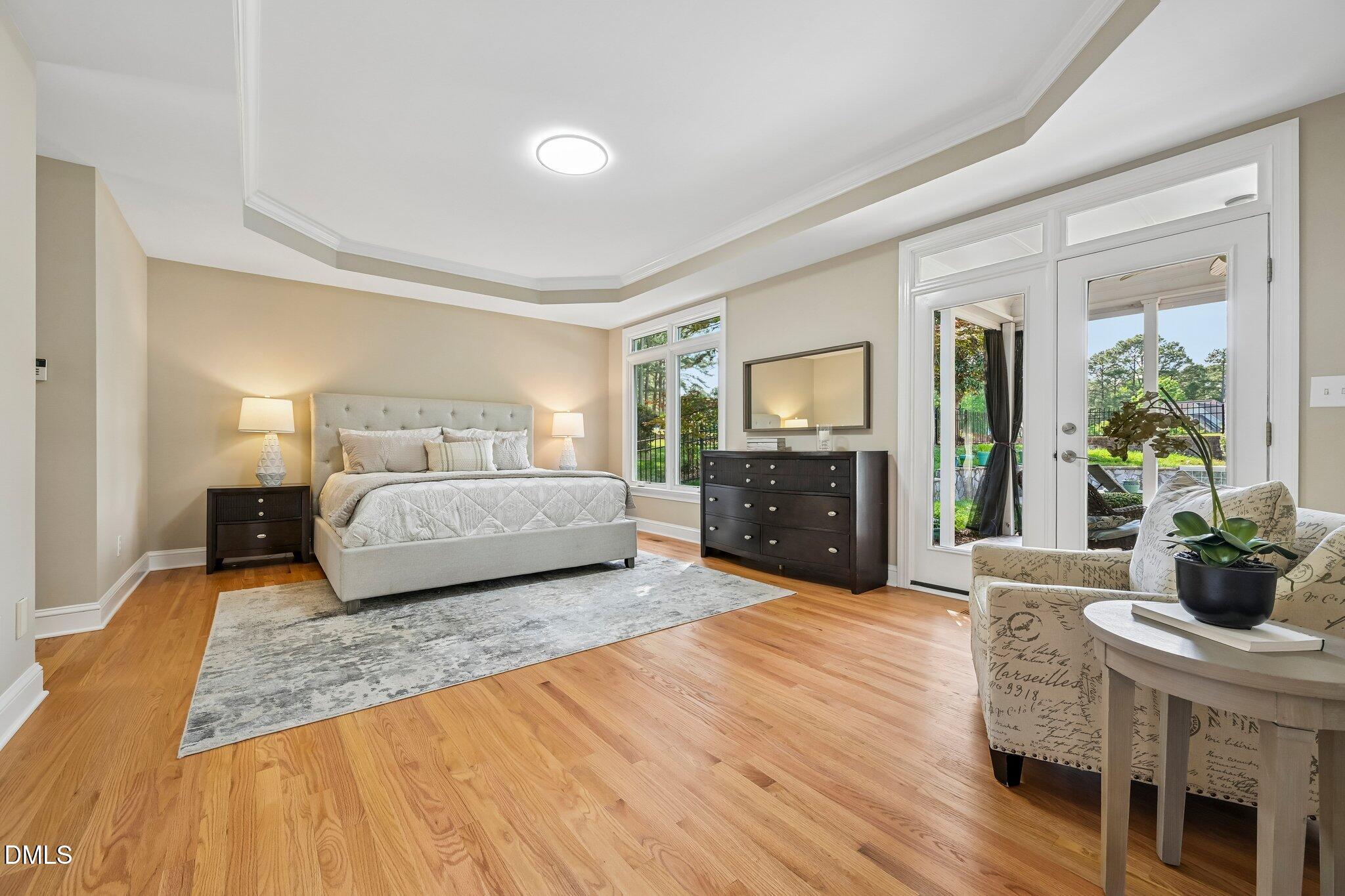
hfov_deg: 104.3
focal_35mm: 14
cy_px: 448
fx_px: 523
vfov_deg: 81.2
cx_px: 672
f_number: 8
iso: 280
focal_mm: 14
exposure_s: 1/15
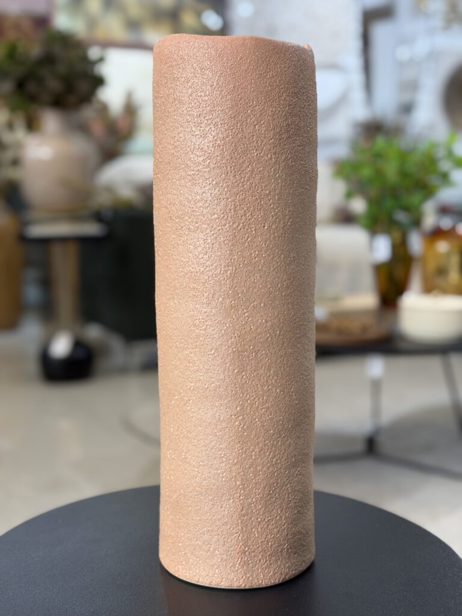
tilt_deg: -7.1
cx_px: 231
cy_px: 308
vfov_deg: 39.7
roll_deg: -0.9
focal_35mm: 48
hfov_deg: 30.3
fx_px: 854
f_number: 1.78
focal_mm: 6.76
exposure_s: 1/60
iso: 100
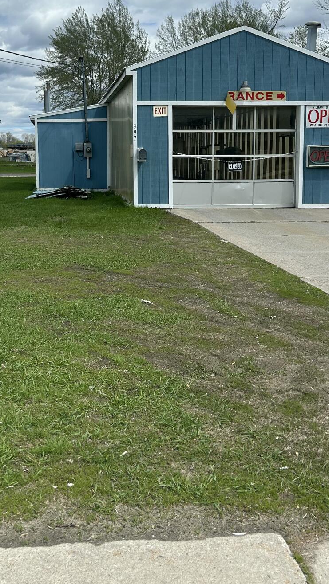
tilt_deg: -5.3
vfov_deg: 46.8
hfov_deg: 27.6
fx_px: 667
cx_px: 119
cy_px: 206
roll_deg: +1.1
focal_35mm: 43
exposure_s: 1/6993
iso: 50
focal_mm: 5.7
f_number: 1.5
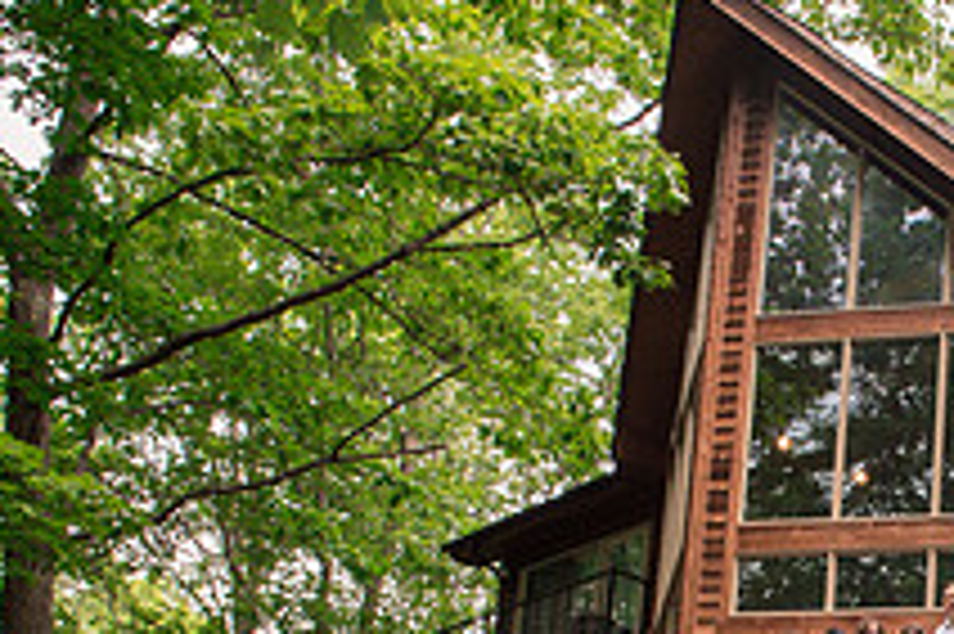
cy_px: 749
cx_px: 999
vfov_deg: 19.2
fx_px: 1774
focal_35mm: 67
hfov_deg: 27.9
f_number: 13
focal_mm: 24
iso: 1000
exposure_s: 1/125
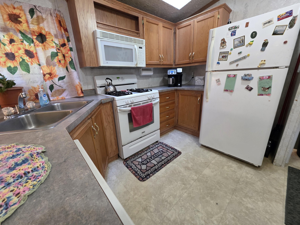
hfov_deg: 106.2
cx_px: 150
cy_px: 112
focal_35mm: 13
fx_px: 113
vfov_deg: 89.9
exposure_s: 1/60
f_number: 1.9
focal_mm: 2.2
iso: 400
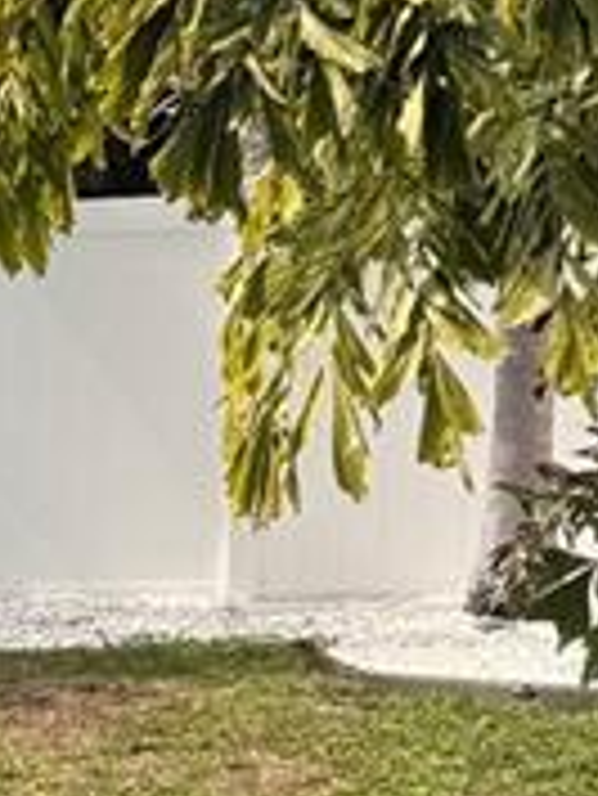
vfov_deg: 11.9
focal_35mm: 163
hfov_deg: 7.9
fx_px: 3750
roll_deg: +0.6
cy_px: 935
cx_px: -1165
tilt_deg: -11.5
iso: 80
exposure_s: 1/4673
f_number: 1.78
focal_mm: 6.76
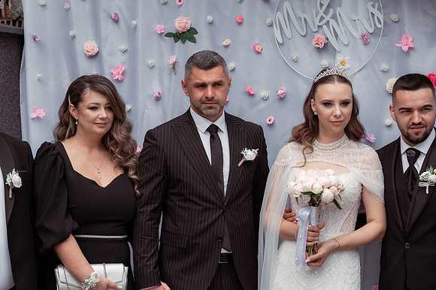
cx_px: 218
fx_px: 1029
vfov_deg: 16.1
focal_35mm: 85
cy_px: 145
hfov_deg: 23.9
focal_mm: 85
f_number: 6.3
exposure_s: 1/500
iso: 320
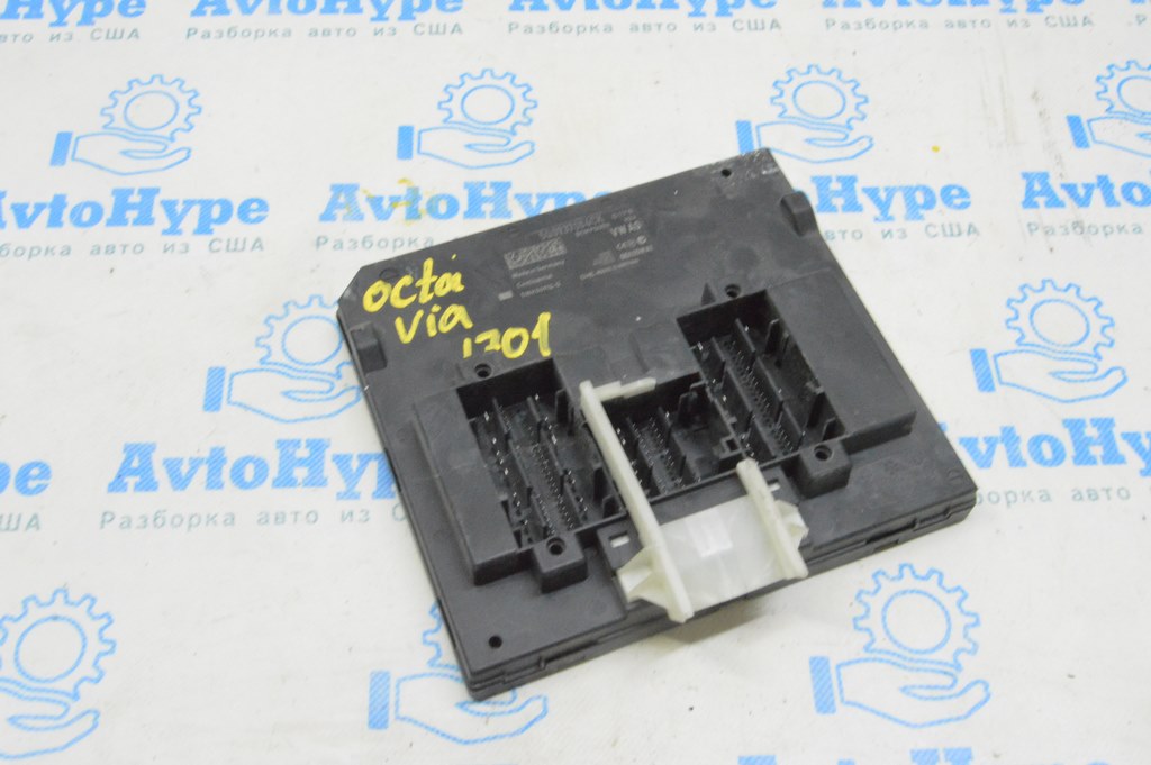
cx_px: 576
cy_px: 382
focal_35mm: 39
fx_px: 1246
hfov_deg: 49.6
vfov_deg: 34.2
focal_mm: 26
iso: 6400
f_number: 20
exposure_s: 1/15
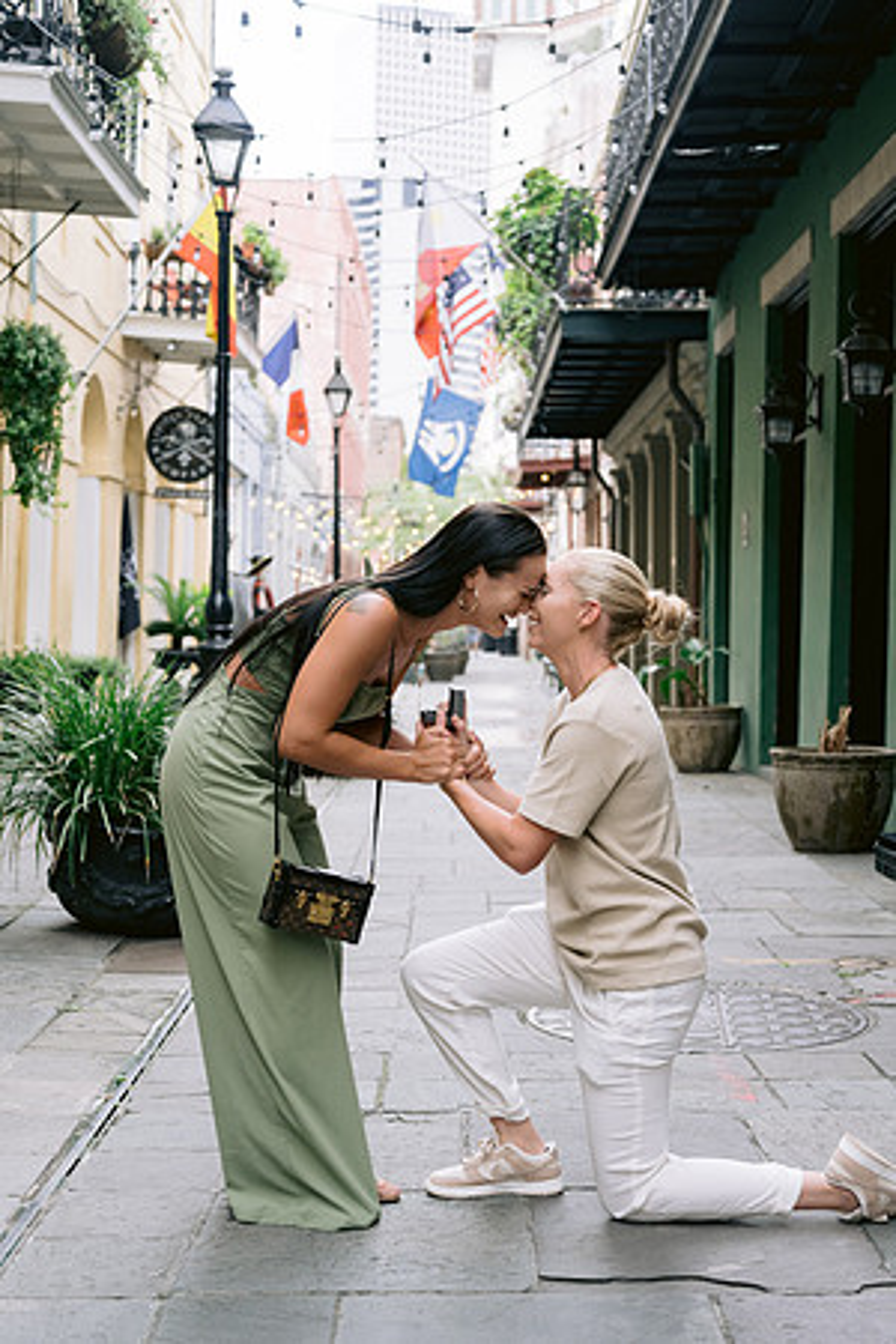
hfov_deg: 27.0
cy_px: 672
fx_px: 1867
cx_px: 448
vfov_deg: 39.6
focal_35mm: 50
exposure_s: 1/160
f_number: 4
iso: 640
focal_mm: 50
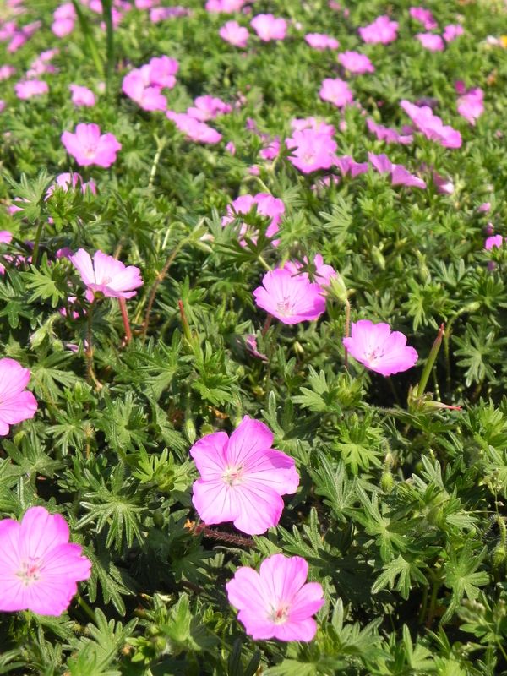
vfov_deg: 29.4
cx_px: 254
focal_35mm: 66
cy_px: 338
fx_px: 1289
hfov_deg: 22.3
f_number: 3.5
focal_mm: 11.8
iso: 276
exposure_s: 1/2000
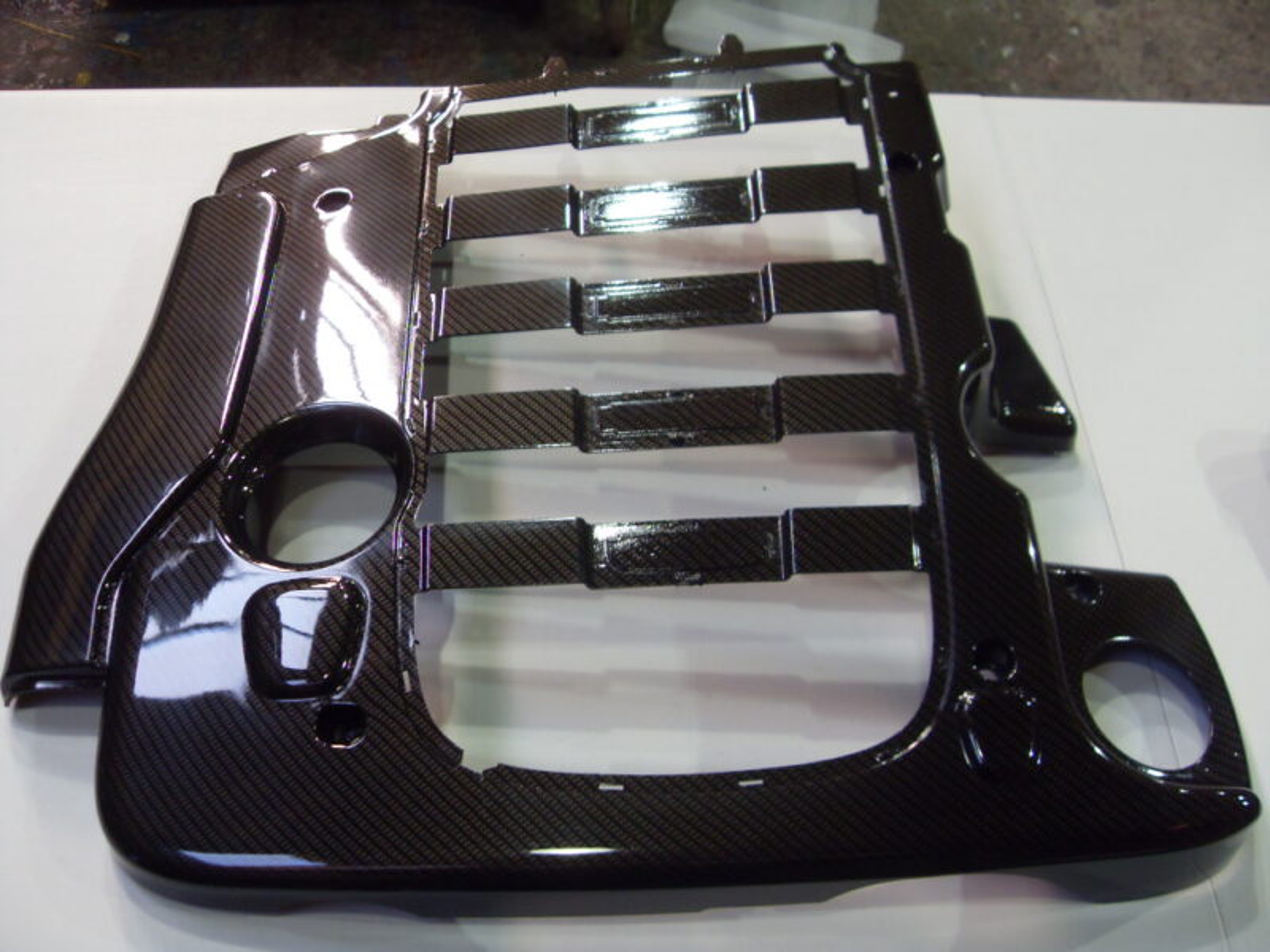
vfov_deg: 40.7
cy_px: 476
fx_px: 1284
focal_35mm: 35
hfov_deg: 52.6
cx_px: 635
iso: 160
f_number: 2.8
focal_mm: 6.3
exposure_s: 1/45
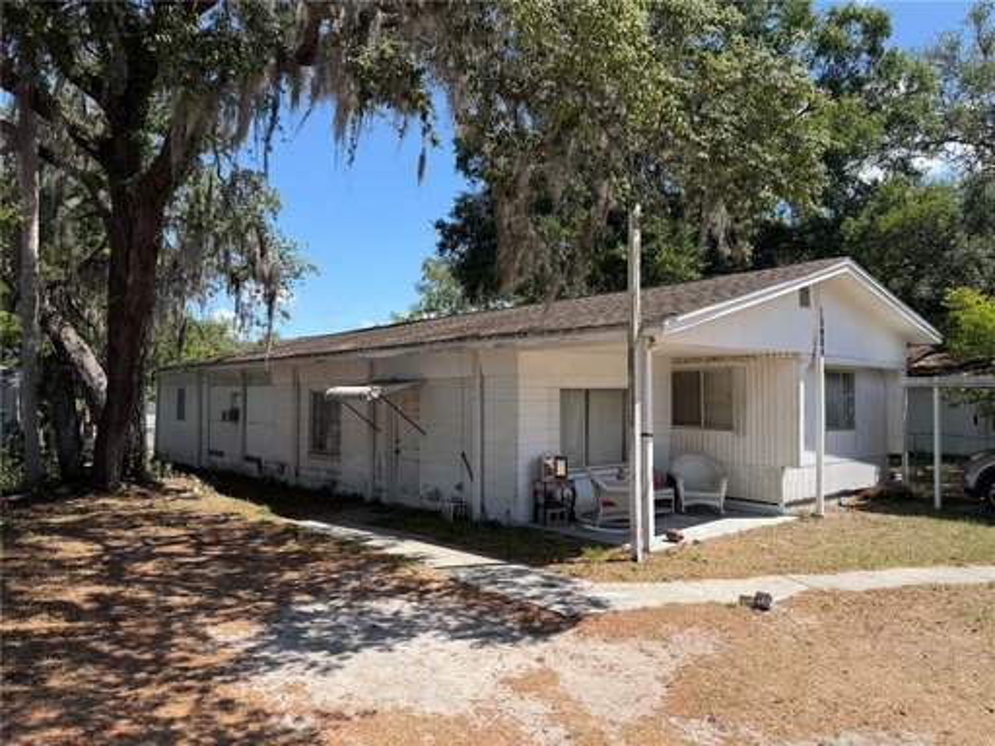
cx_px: 498
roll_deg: -0.3
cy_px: 373
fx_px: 690
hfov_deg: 71.6
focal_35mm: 24
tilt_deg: +0.8
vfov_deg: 56.8
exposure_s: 1/3021
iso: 80
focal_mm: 6.76
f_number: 1.78
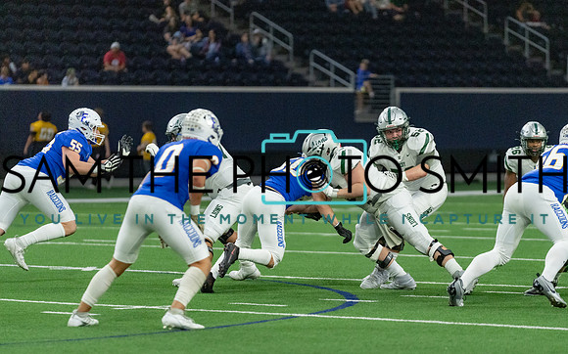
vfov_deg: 5.5
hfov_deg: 8.9
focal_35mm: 237
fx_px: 3669
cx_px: 318
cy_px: 212
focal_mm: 200
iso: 4000
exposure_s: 1/1250
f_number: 2.8
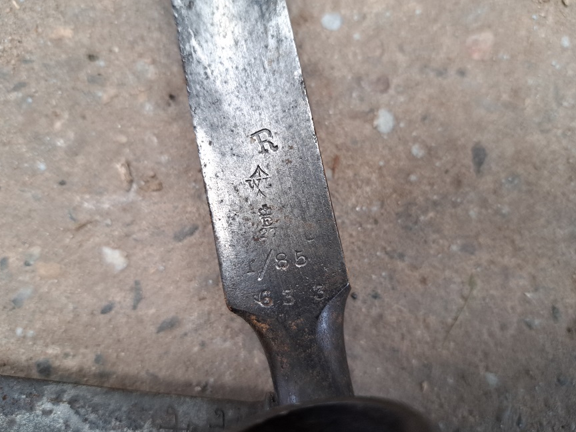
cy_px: 214
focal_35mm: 25
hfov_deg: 69.4
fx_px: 416
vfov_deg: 54.9
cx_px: 284
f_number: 1.8
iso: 320
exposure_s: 1/50
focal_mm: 5.23
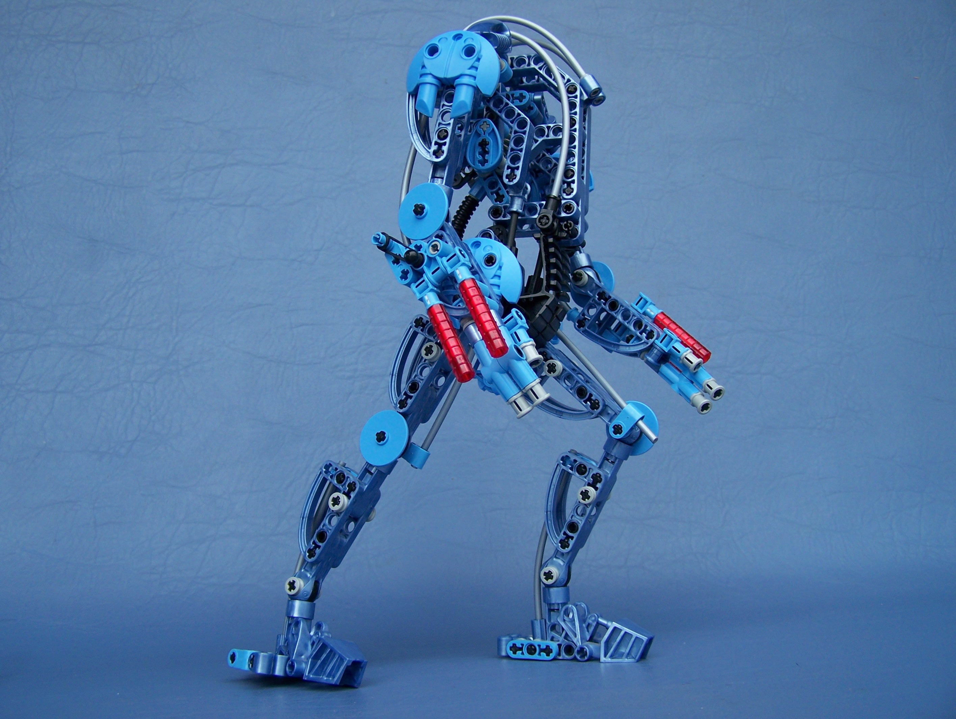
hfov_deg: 48.9
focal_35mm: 38
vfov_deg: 37.8
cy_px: 360
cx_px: 478
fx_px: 1050
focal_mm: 6.3
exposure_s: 1/250
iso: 80
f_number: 2.8
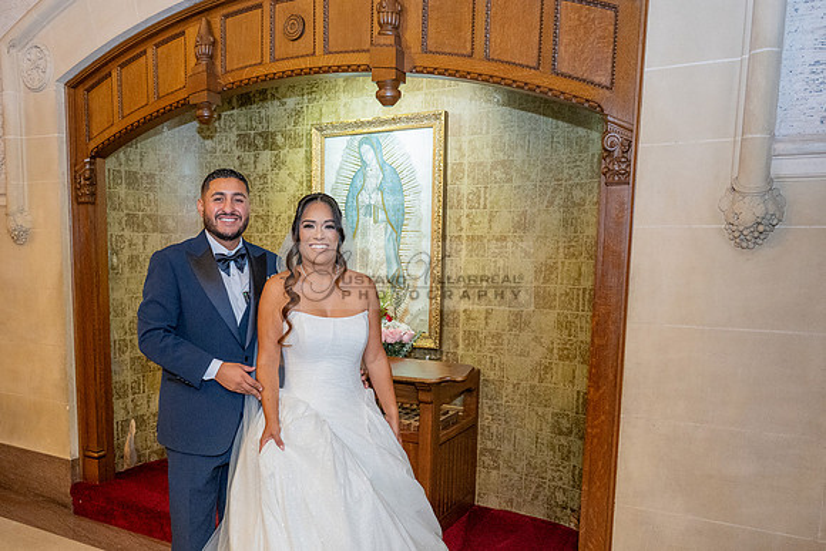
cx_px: 333
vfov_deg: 43.2
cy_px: 344
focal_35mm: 30
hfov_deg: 61.3
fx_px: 691
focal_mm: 24
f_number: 3.2
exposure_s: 1/200
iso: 2000
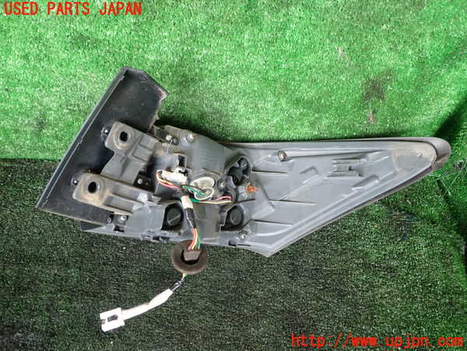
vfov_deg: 46.8
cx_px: 234
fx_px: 405
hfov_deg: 60.0
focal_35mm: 30
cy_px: 176
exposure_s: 1/60
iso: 200
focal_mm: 5.4
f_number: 2.3
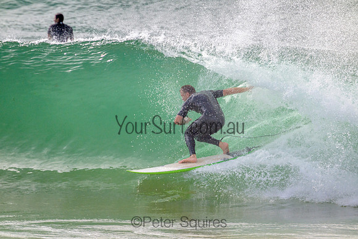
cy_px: 120
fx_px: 7957
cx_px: 179
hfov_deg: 2.6
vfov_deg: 1.7
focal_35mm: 800
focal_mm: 800
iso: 900
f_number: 11
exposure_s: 1/2000
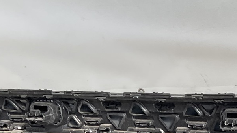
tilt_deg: -35.6
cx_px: 275
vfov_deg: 10.6
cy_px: 253
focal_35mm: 106
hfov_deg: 19.2
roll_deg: +7.1
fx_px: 666
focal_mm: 3
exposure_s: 1/259
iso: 16
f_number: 1.8
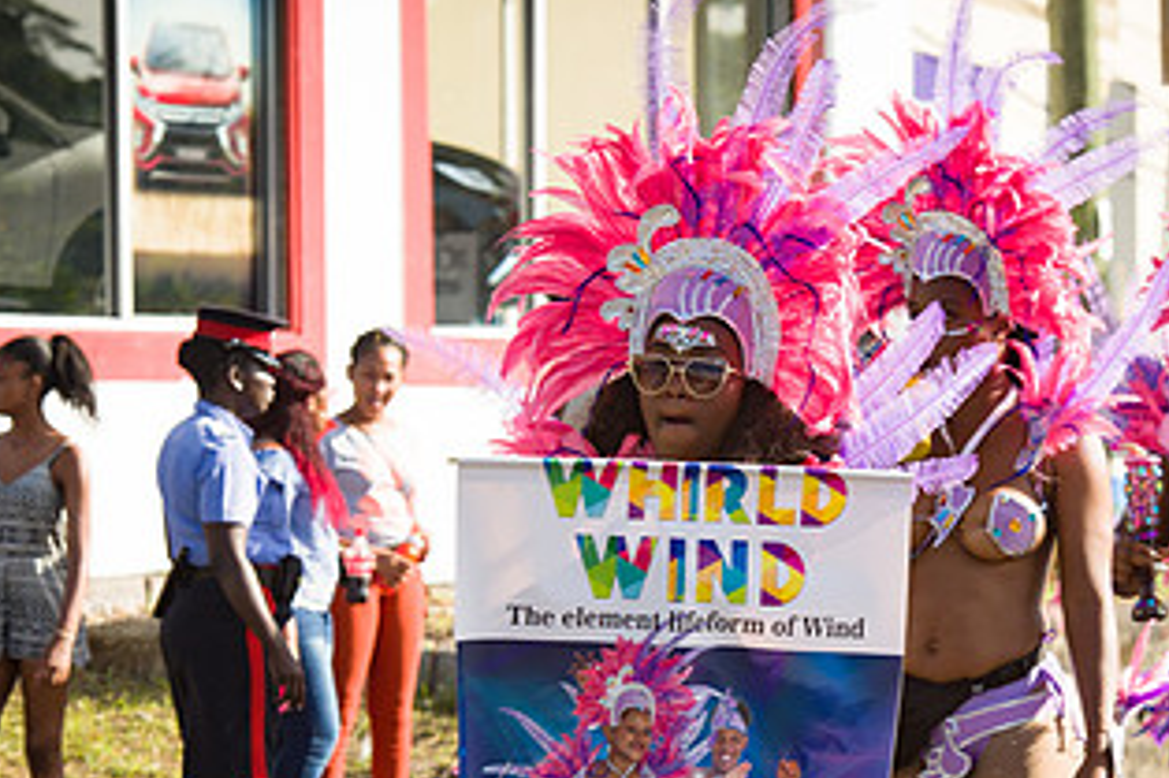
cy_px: 651
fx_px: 7302
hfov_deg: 9.1
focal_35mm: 225
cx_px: 774
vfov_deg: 6.1
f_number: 7.1
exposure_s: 1/200
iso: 100
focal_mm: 122
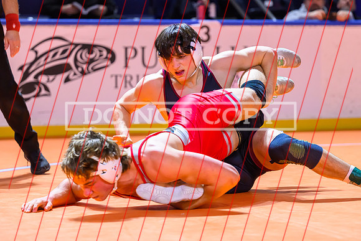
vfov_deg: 10.5
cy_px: 106
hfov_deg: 15.7
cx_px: 185
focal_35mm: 131
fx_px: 1312
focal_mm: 105
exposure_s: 1/800
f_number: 2.8
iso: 5000
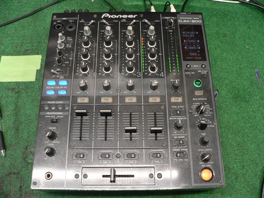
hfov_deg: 51.4
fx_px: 275
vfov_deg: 39.7
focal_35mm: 36
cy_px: 99
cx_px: 132
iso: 200
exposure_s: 1/20
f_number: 2.8
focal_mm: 6
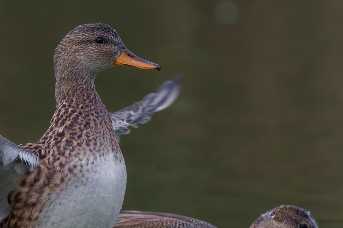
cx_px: 121
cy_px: 221
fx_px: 24472
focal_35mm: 2569
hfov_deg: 0.8
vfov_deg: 0.5
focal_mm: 800
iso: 3200
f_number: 9
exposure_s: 1/1600
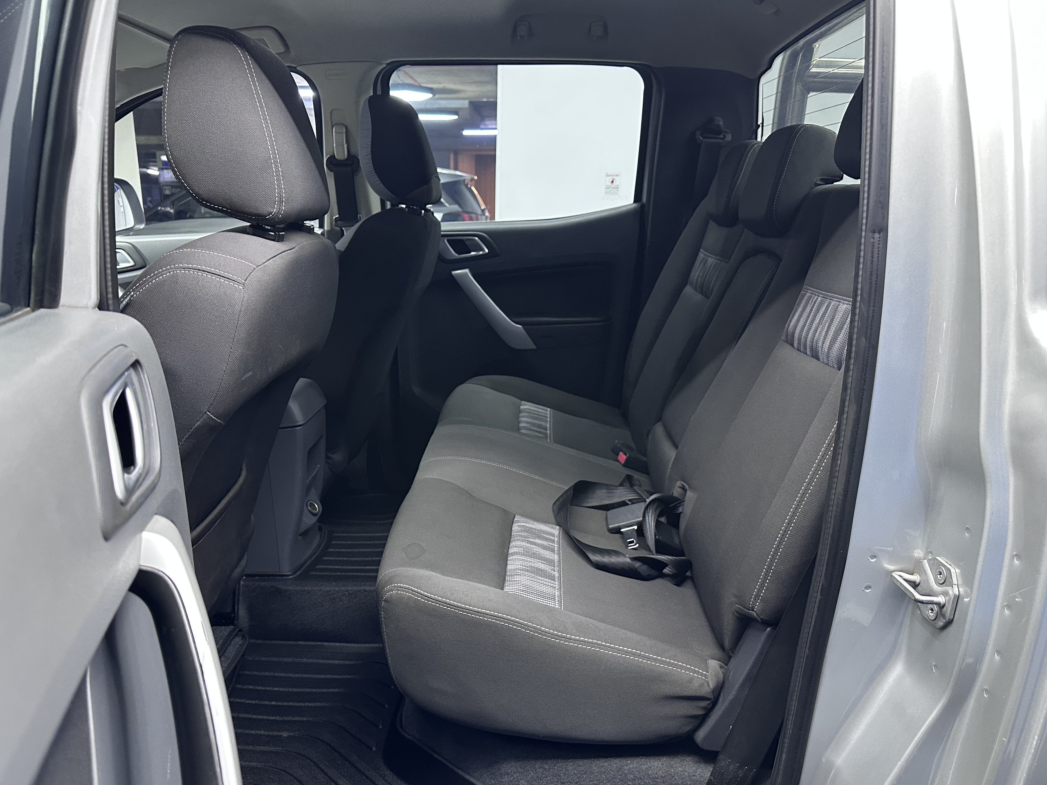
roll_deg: +0.2
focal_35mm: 26
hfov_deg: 67.3
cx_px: 493
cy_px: 424
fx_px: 786
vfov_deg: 53.0
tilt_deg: -16.0
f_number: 1.78
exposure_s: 1/50
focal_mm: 6.86
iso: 400
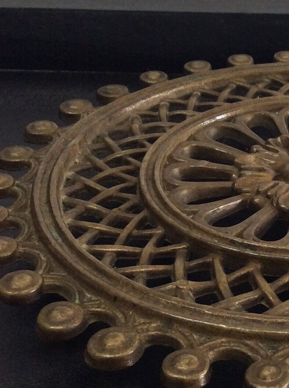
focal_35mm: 79
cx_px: 309
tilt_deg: -27.3
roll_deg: +0.4
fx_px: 882
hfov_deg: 18.0
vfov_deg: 24.7
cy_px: 180
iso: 50
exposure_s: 1/100
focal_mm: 3.3
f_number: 2.4
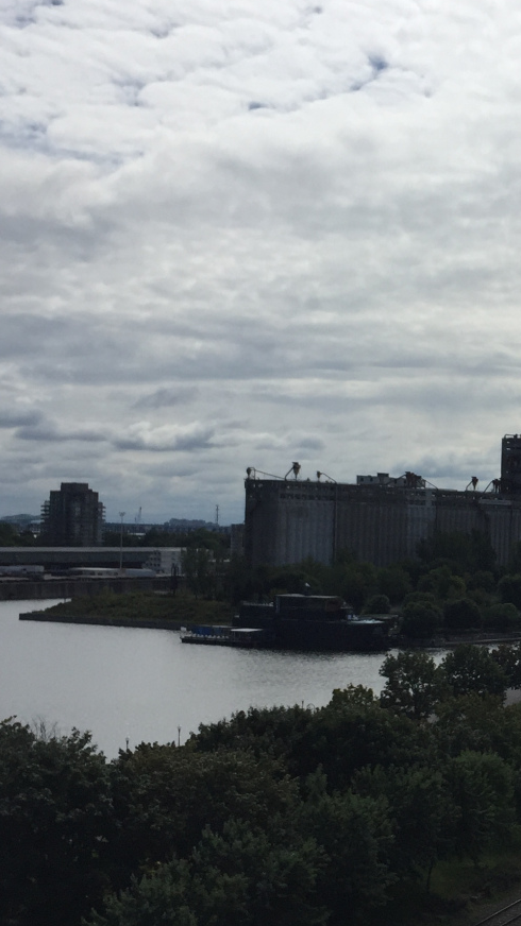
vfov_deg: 36.0
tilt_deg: +0.9
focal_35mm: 58
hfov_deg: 19.5
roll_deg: -0.7
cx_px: 618
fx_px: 1426
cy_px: 528
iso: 32
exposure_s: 1/7937
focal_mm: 4.15
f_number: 2.2
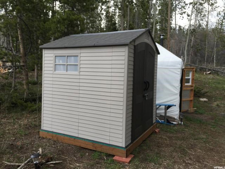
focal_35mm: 29
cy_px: 84
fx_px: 188
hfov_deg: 61.7
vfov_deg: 48.2
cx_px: 112
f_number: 2.2
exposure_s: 1/425
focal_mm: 4.15
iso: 32
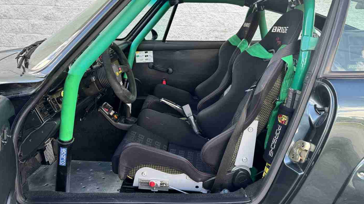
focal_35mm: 27
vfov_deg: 42.7
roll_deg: -2.2
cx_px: 177
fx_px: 261
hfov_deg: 69.9
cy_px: 82
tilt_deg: -14.3
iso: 100
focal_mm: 6.76
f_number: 1.78
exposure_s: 1/121
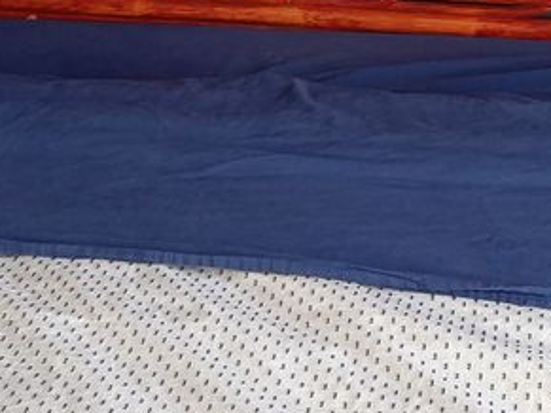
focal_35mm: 86
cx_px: 343
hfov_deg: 22.7
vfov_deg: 16.8
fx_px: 1368
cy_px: -6
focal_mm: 4.65
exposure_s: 1/50
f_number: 1.8
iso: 160
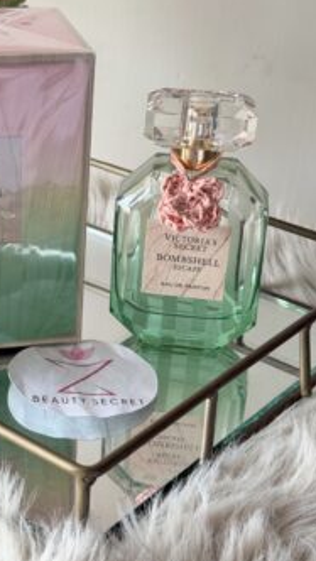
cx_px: 30
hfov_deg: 16.8
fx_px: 1057
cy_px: 277
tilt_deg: -28.0
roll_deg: +0.1
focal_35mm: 71
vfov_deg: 29.7
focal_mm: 6.76
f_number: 1.78
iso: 125
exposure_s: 1/60
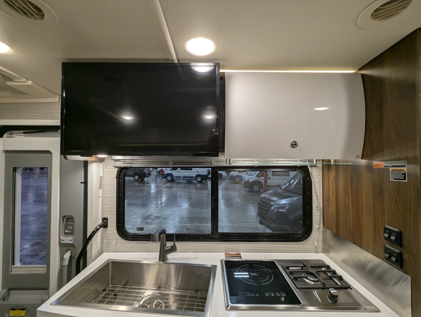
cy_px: 158
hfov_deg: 94.4
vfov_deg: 78.2
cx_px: 210
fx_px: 195
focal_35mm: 16
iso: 147
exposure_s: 1/112
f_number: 2.2
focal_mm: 2.35
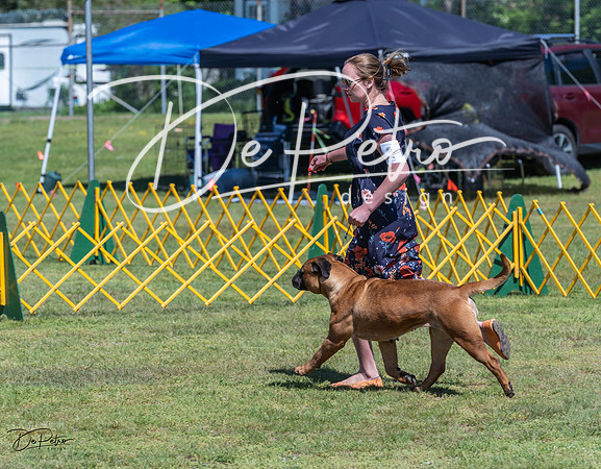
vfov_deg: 6.4
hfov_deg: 8.2
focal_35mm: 238
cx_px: 303
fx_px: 4187
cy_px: 231
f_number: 6.3
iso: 125
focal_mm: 197
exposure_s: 1/640
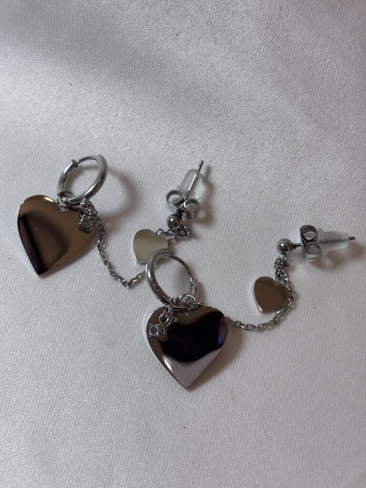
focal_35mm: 52
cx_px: 183
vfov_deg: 36.8
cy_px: 244
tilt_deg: -68.2
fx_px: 733
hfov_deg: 28.0
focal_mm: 5.96
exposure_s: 1/122
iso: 25
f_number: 1.6
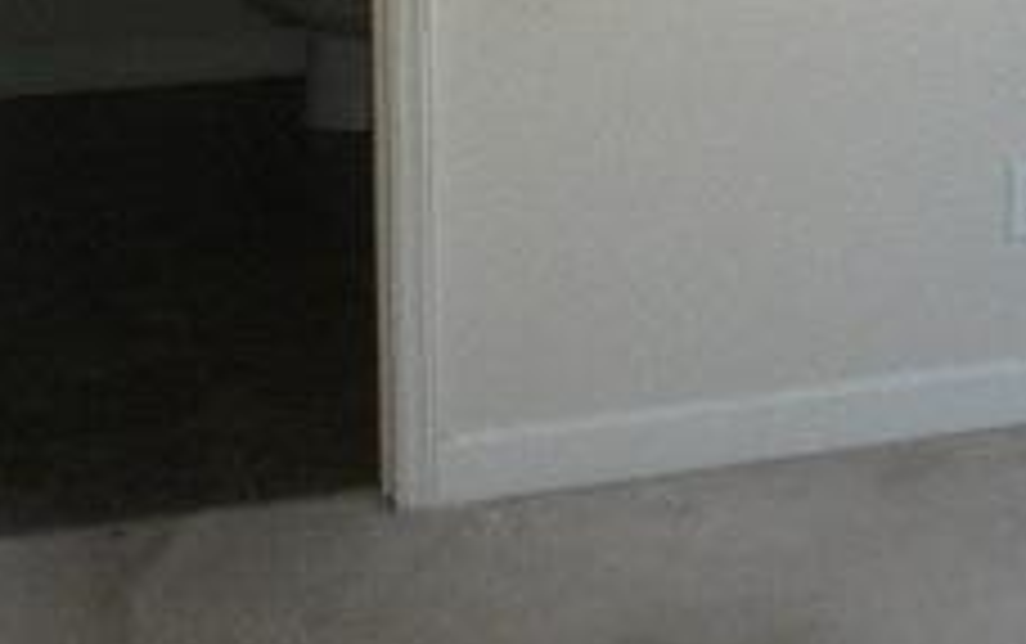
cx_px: 1134
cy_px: -257
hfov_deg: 18.2
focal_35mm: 110
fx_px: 3079
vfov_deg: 11.5
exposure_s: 1/67.3
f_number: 3.5
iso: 202
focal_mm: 6.6
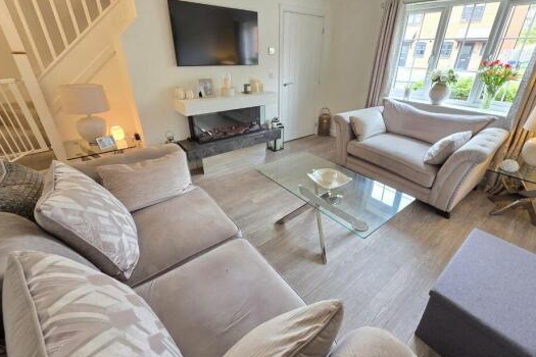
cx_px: 285
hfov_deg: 100.3
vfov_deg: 77.1
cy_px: 160
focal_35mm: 15
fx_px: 223
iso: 250
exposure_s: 1/50
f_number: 1.9
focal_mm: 2.2
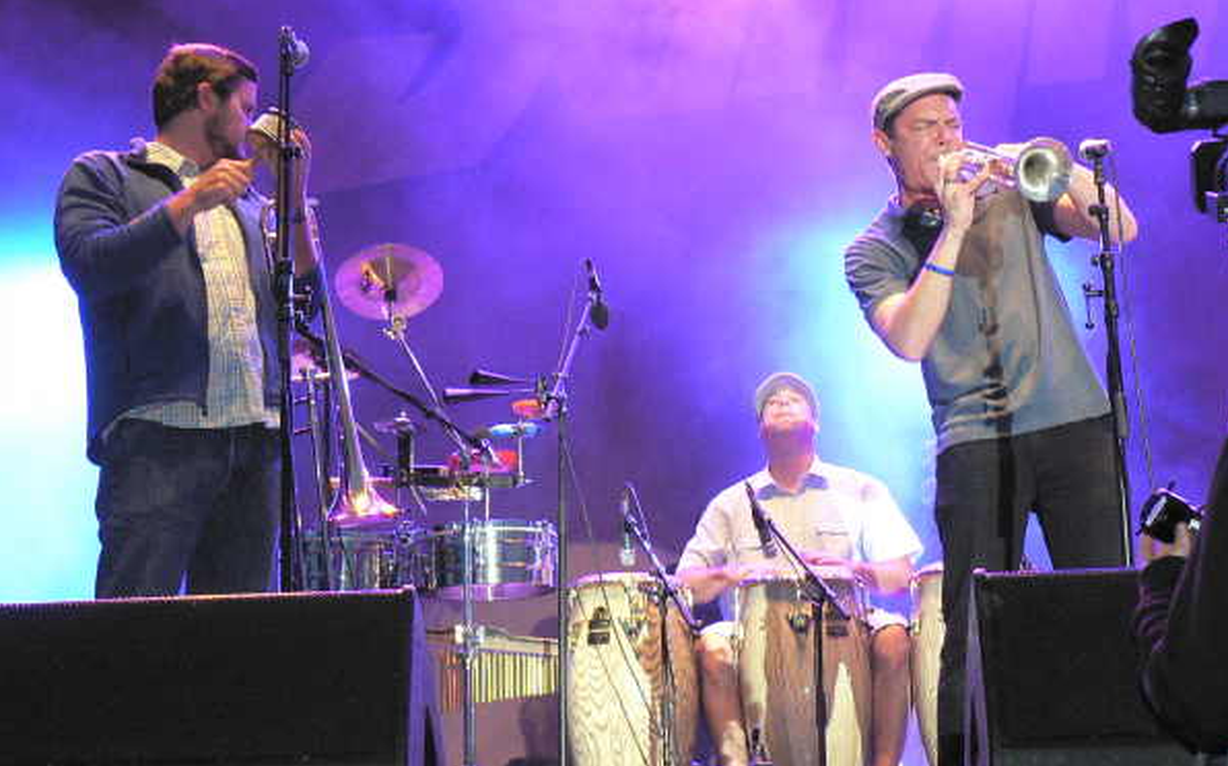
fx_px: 2643
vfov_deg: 16.5
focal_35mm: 79
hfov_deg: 26.2
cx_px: 616
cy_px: 375
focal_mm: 12.6
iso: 400
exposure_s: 1/60
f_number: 3.2
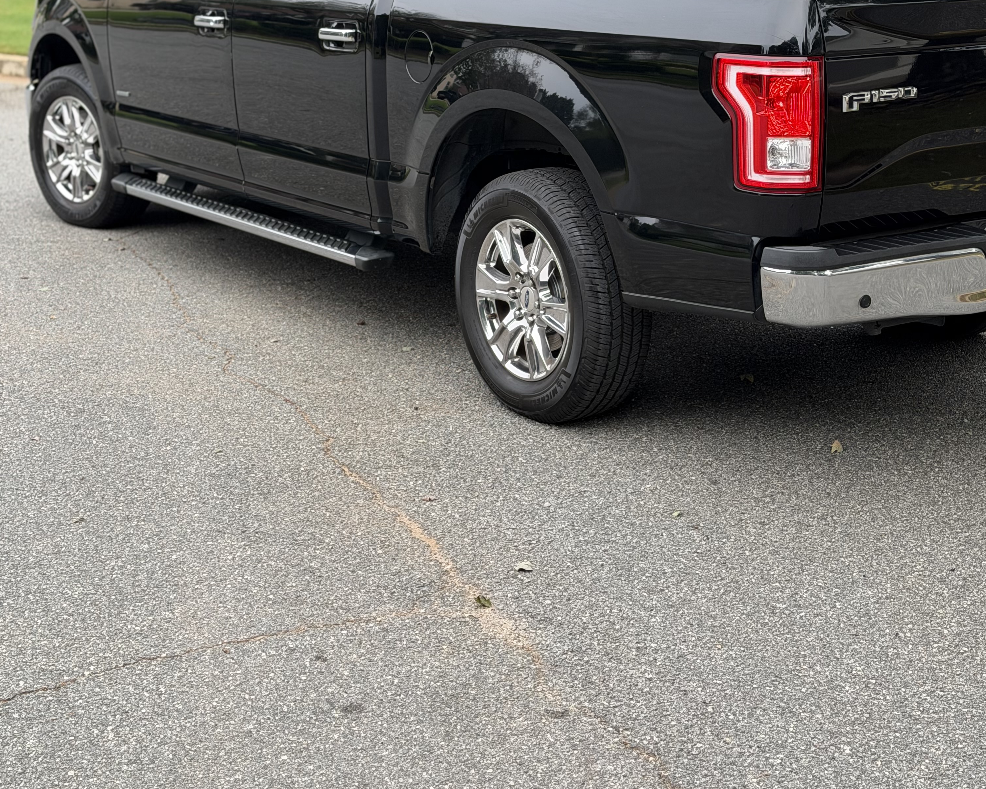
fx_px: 1838
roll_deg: -1.4
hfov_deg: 30.0
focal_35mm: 63
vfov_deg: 23.9
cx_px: 495
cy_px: 176
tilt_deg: -8.3
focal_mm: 6.76
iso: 64
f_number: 1.78
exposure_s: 1/121
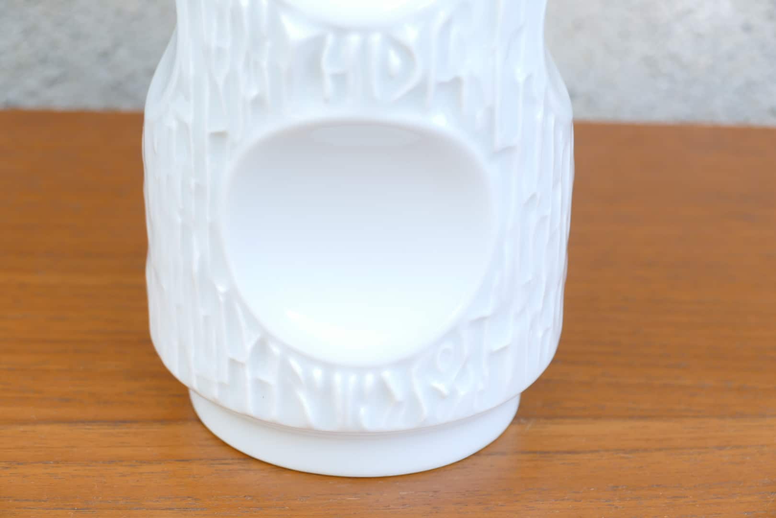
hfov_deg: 19.6
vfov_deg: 13.2
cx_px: 388
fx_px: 2242
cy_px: 259
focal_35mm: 104
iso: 125
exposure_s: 1/80
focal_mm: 37.79
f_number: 4
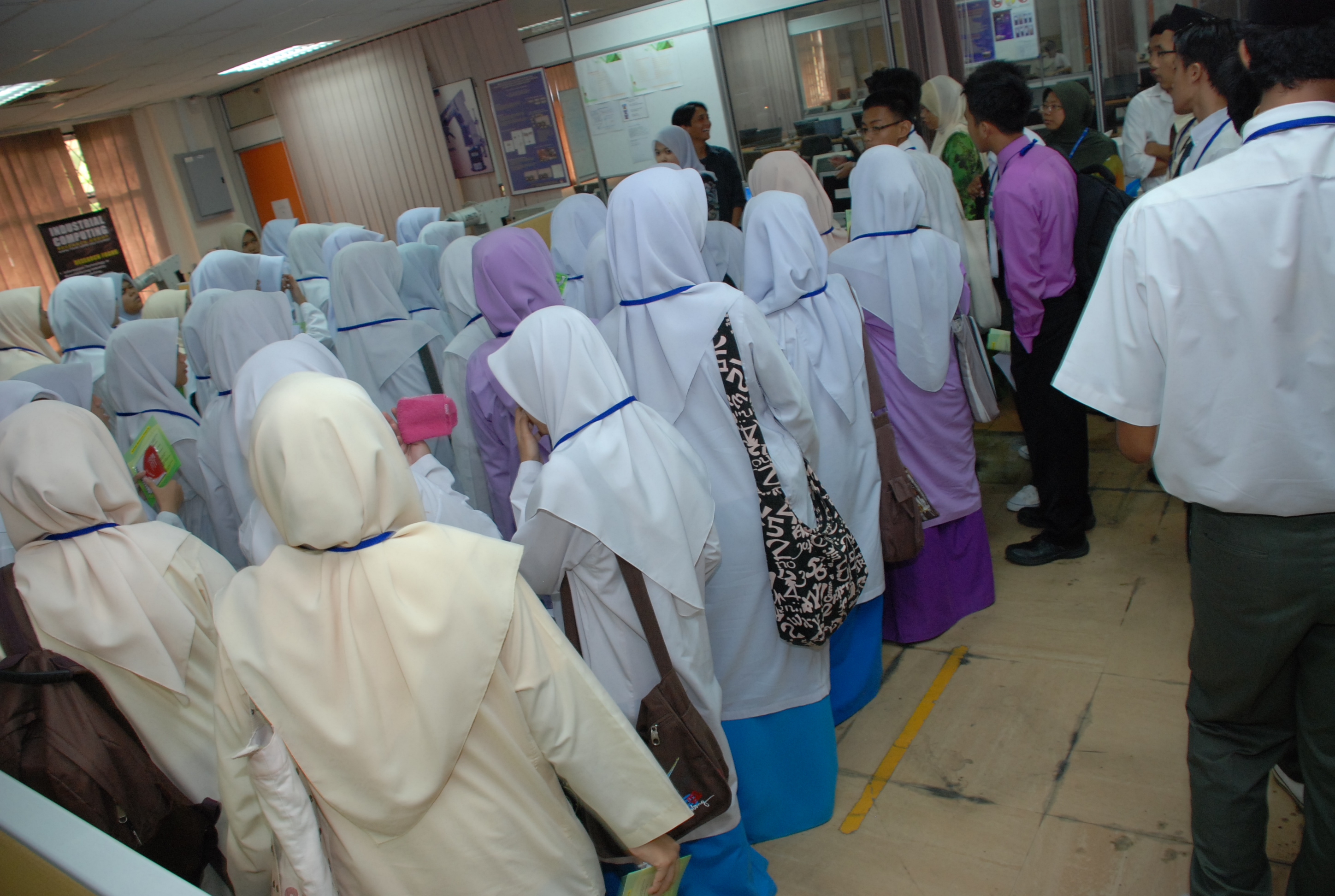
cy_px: 448
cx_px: 668
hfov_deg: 67.3
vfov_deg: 48.1
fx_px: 1003
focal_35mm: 27
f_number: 3.5
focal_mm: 18
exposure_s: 1/60
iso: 500
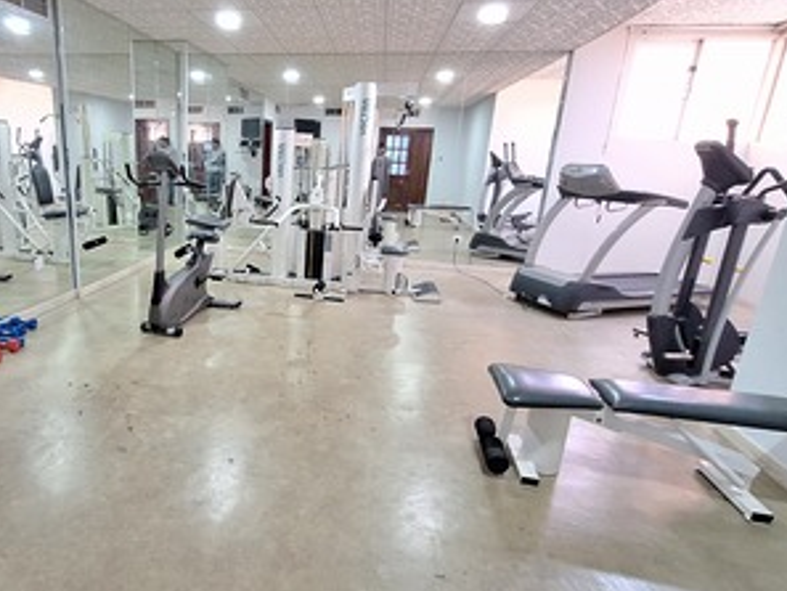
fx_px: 455
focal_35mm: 20
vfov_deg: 66.0
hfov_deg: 79.2
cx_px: 266
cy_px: 282
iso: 320
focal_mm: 1.74
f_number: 2.2
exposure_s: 1/25
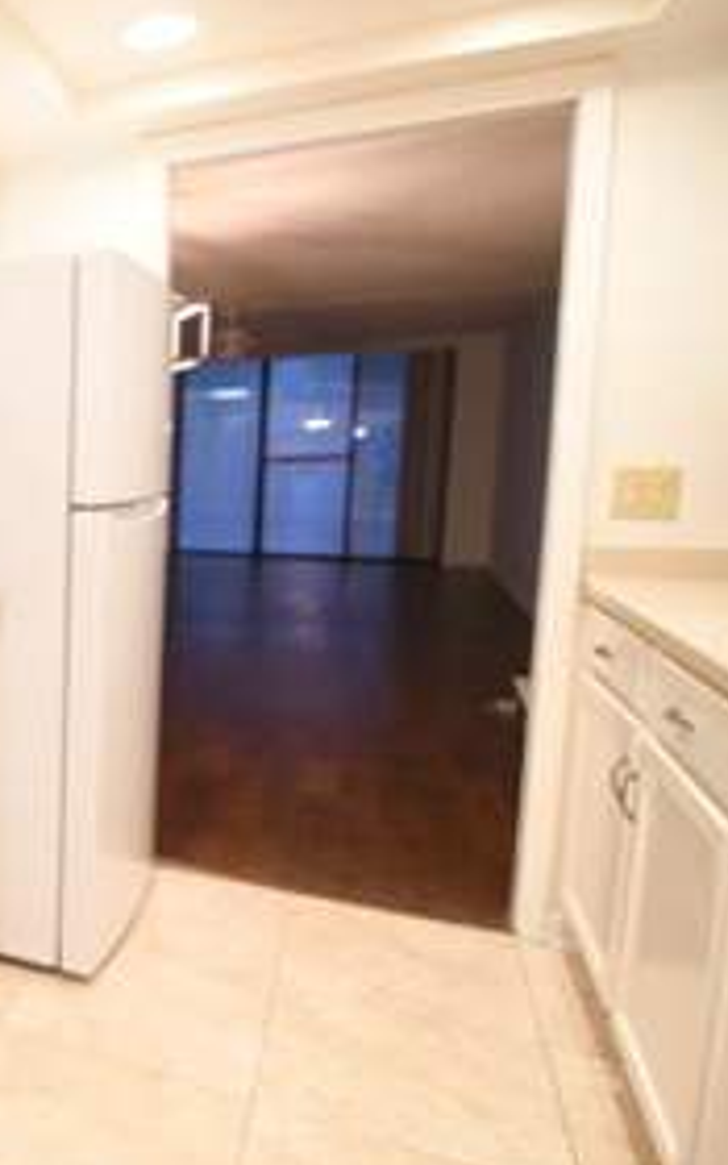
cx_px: -237
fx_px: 889
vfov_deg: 66.4
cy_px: 553
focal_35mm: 28
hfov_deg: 32.4
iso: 1000
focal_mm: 11
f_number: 2.8
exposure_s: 1/100
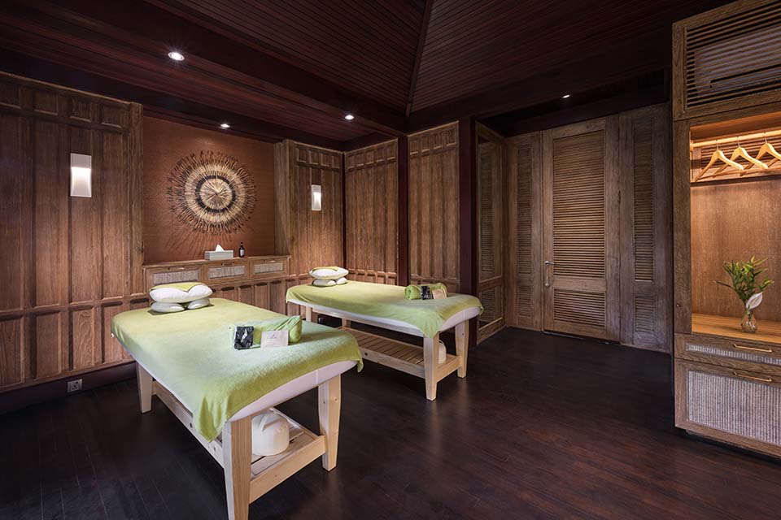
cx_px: 390
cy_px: 260
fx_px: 304
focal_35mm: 14
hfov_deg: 104.3
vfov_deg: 81.2
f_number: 11
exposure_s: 8
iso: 100
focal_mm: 14
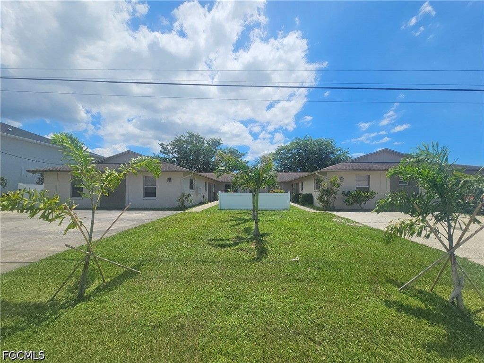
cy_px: 182
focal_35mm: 13
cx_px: 242
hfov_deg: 106.2
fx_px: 182
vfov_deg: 89.9
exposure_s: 1/4980
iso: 50
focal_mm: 2.2
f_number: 2.2
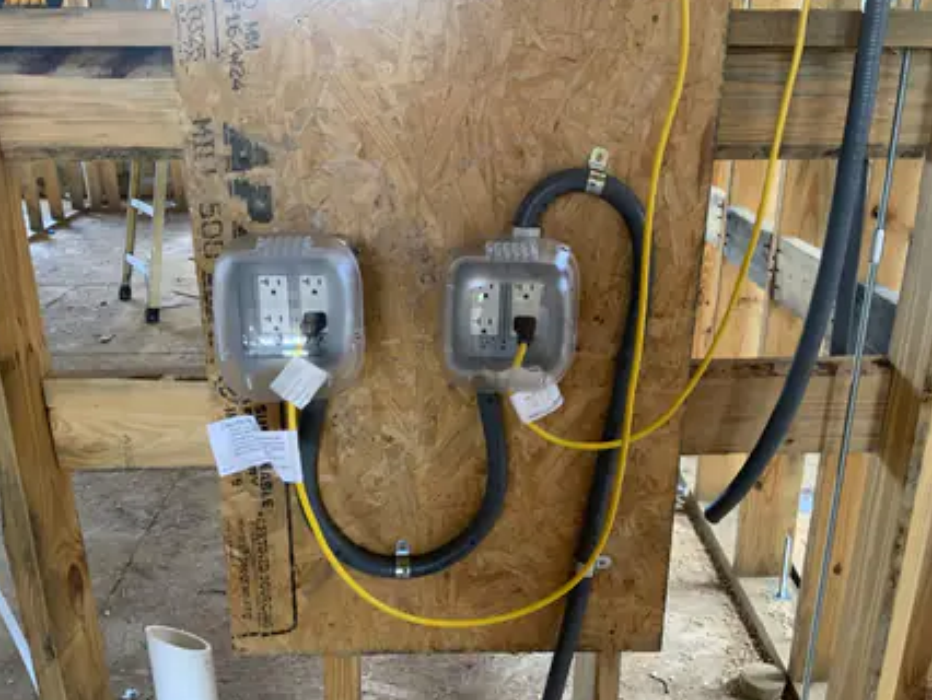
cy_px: 395
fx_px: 916
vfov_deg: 41.8
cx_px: 481
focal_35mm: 34
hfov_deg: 53.9
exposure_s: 1/60
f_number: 1.8
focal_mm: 3
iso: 80
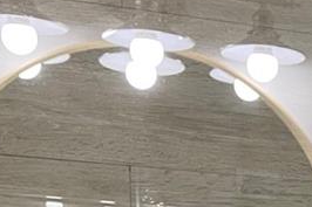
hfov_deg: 15.2
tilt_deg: -8.3
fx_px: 1057
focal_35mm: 122
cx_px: 509
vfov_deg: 10.1
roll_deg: -1.5
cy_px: 461
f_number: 1.6
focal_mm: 5.1
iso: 100
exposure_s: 1/60
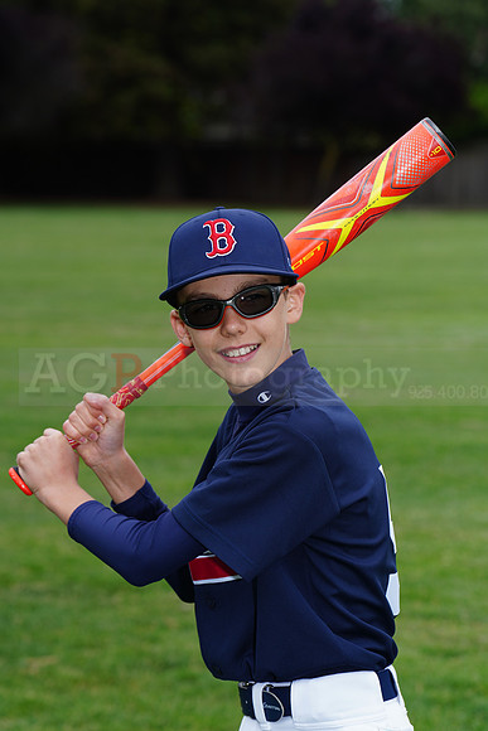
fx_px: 3576
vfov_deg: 11.7
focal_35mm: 176
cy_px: 366
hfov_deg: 7.8
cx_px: 244
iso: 200
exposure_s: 1/200
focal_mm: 176
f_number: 9
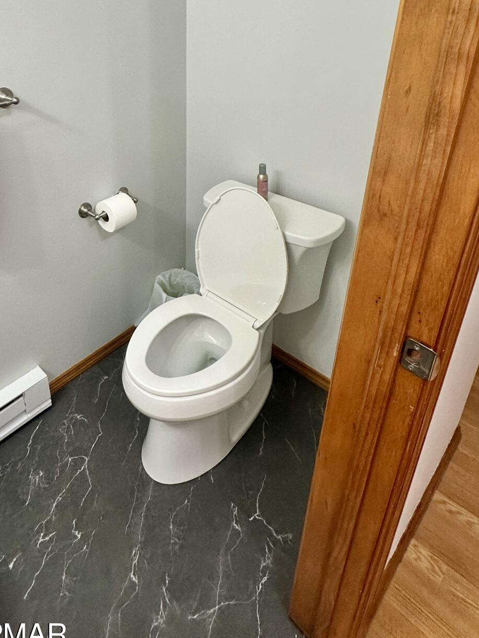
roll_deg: +2.8
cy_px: 158
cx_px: 99
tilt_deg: -21.7
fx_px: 424
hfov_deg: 55.0
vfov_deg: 69.0
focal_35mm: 23
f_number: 2.2
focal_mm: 2.22
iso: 160
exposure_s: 1/120
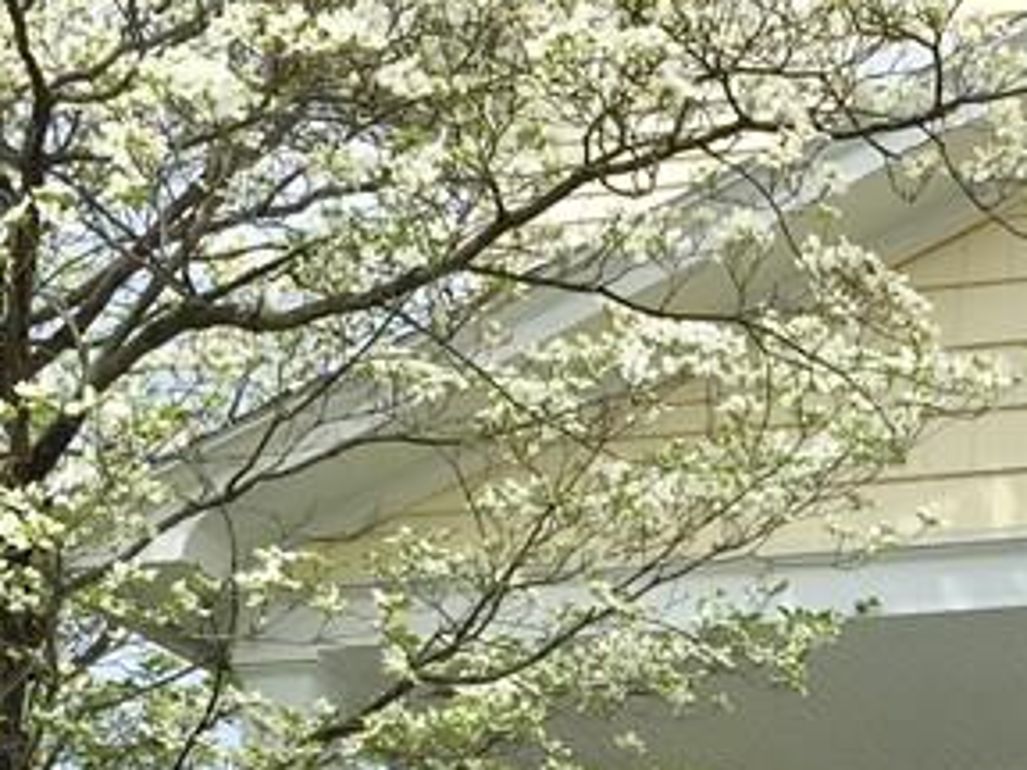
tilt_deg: +7.8
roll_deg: -1.2
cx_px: 1116
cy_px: 1091
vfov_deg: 13.7
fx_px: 3056
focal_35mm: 103
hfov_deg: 18.4
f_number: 2.2
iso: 32
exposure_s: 1/2083
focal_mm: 4.15
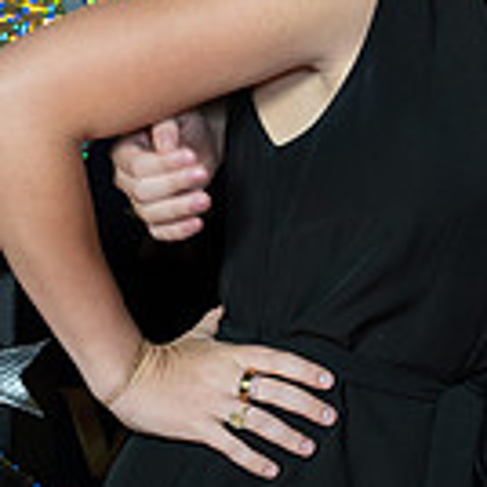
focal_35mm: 194
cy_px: -9
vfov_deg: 9.0
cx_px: 930
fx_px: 3088
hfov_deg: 8.6
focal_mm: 49
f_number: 8
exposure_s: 1/100
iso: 320
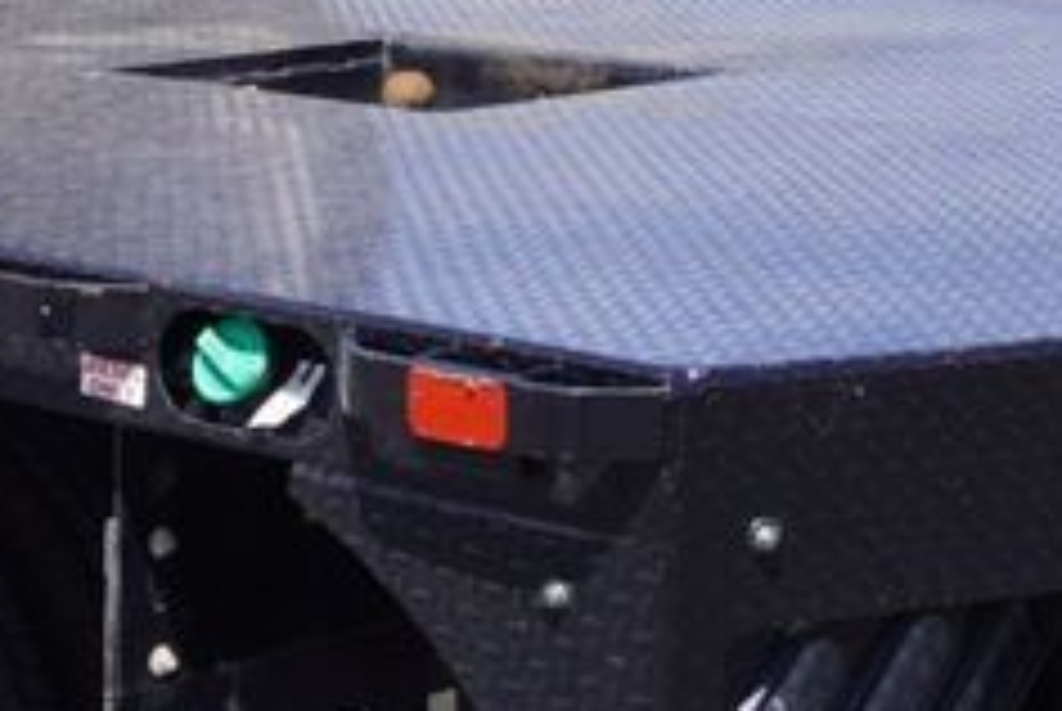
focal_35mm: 130
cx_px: 4
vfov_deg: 10.6
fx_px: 3840
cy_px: 360
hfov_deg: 15.5
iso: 100
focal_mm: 20
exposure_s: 1/125
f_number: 9
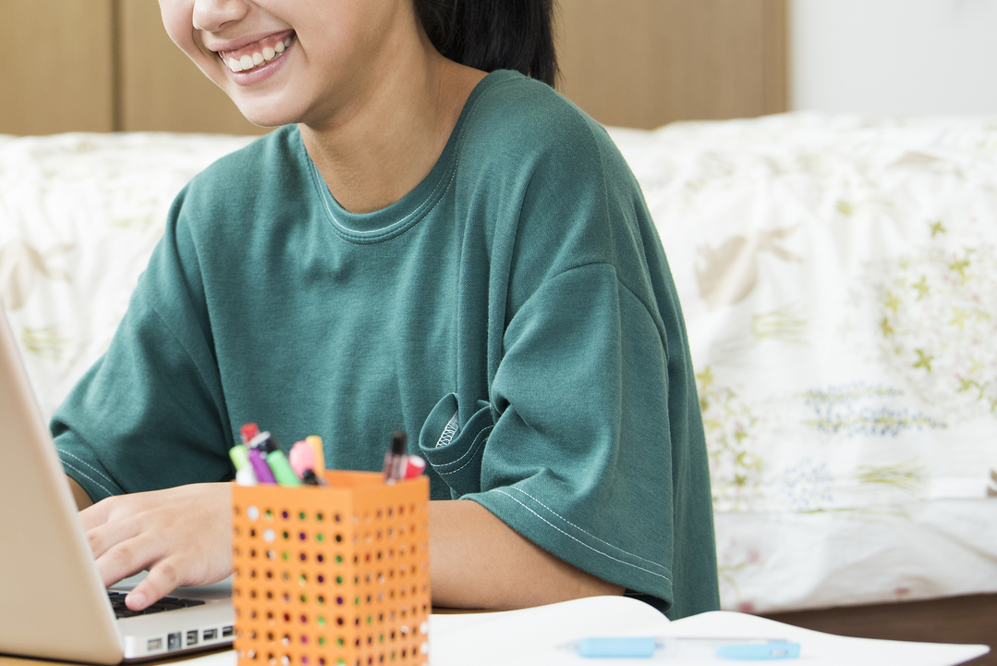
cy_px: 103
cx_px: 79
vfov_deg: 9.0
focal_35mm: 152
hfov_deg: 13.4
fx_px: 4210
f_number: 4
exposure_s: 1/250
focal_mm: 82
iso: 400
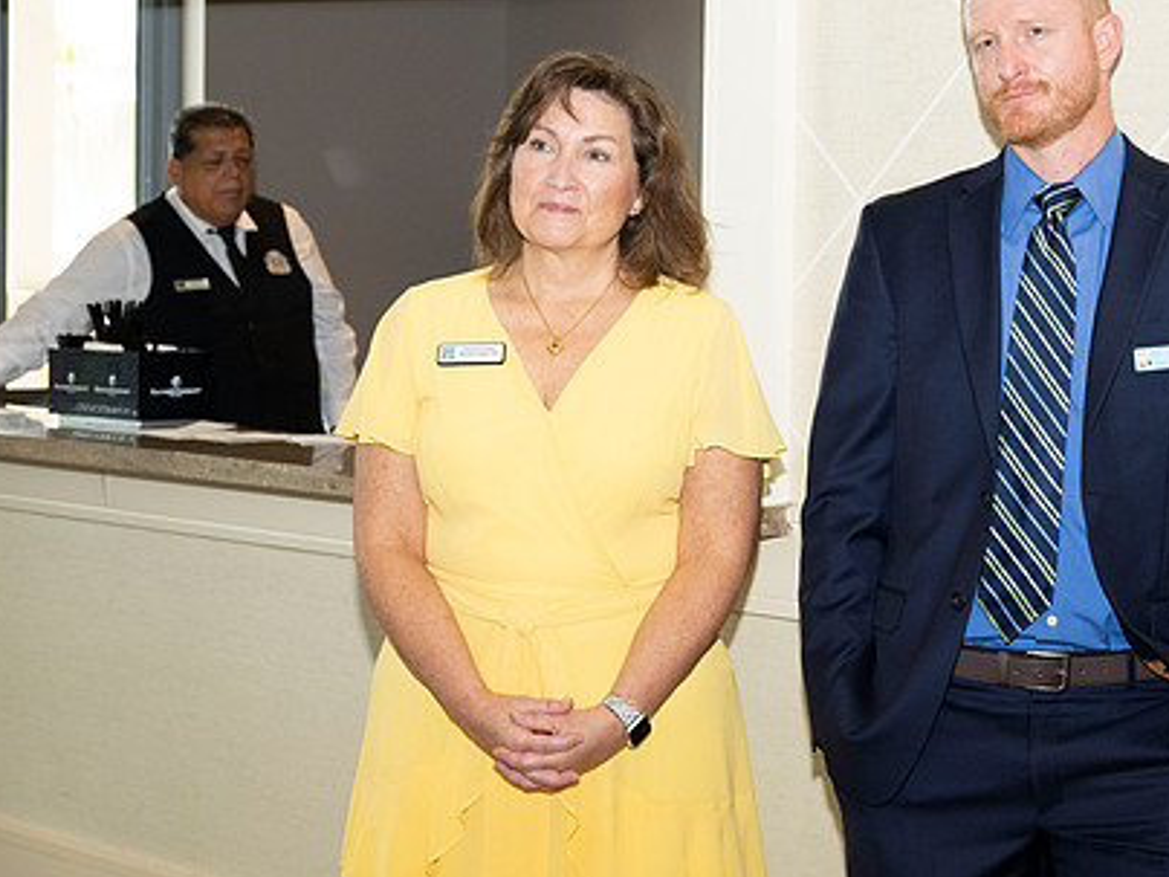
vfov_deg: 18.4
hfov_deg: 24.2
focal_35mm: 80
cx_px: 822
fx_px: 2702
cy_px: 326
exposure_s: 1/200
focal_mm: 58
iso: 2000
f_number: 5.6
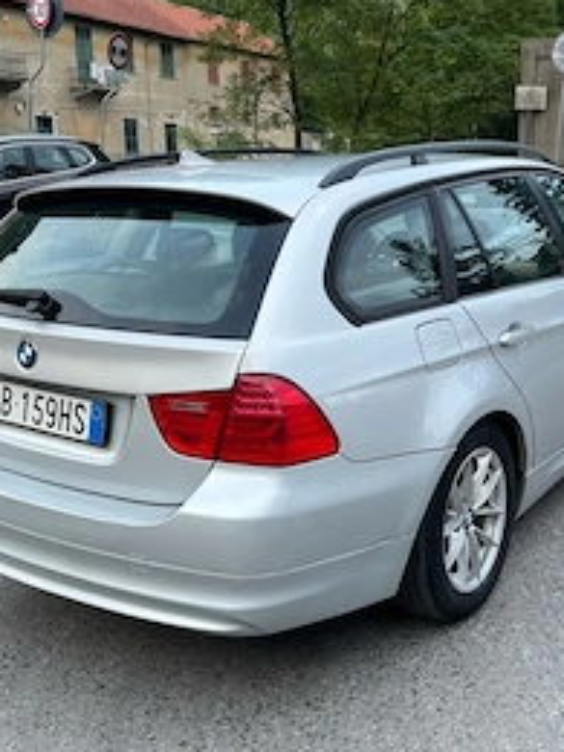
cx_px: 336
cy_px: 367
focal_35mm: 40
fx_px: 869
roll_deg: -0.2
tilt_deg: -12.1
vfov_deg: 46.8
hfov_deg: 35.8
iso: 100
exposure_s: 1/121
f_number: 1.5
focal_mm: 5.7
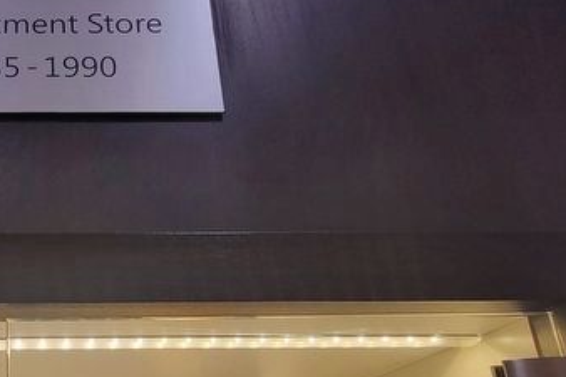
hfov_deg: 49.7
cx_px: 22
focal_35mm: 32
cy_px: 354
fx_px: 503
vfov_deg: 37.8
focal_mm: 2.2
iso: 200
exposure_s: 1/60
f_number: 2.2
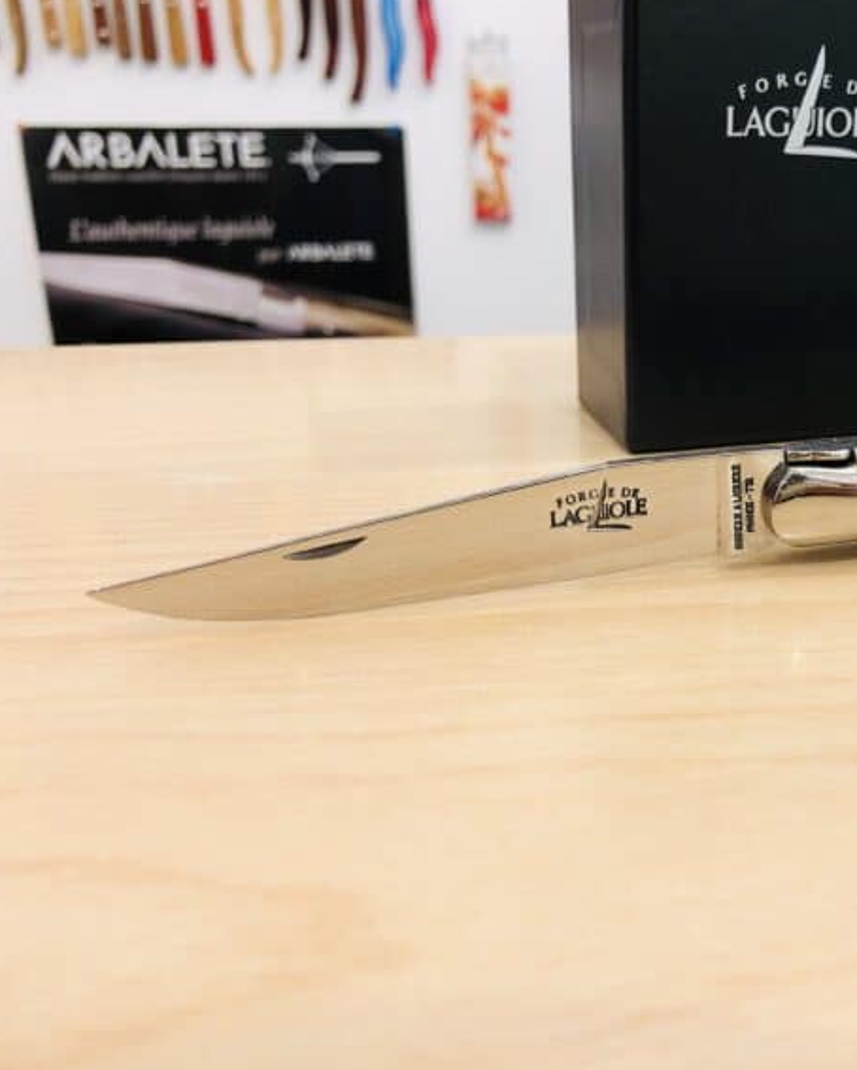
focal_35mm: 37
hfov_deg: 38.8
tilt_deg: -18.8
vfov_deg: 49.1
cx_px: 670
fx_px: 1172
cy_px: 532
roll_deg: +0.5
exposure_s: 1/33
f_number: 1.8
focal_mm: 4
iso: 25
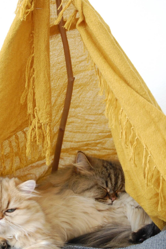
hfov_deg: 11.7
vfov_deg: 17.5
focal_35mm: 117
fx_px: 809
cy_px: 107
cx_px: 56
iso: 800
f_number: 4
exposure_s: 1/20
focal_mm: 55
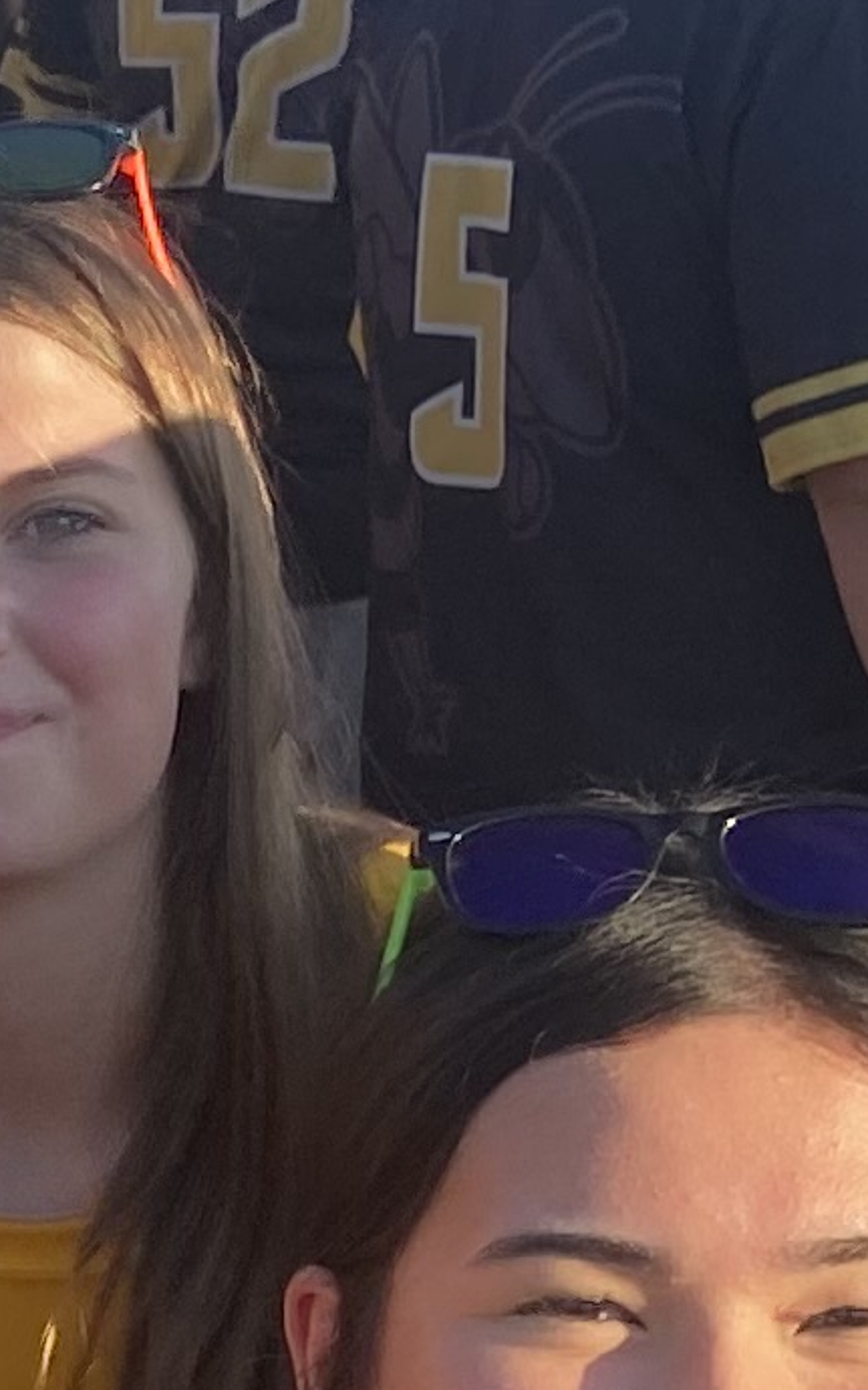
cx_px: -894
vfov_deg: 12.7
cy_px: 1595
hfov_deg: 7.8
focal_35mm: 161
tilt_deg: -18.9
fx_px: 6096
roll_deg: +0.5
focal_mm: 4.25
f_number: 1.8
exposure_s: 1/990
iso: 32
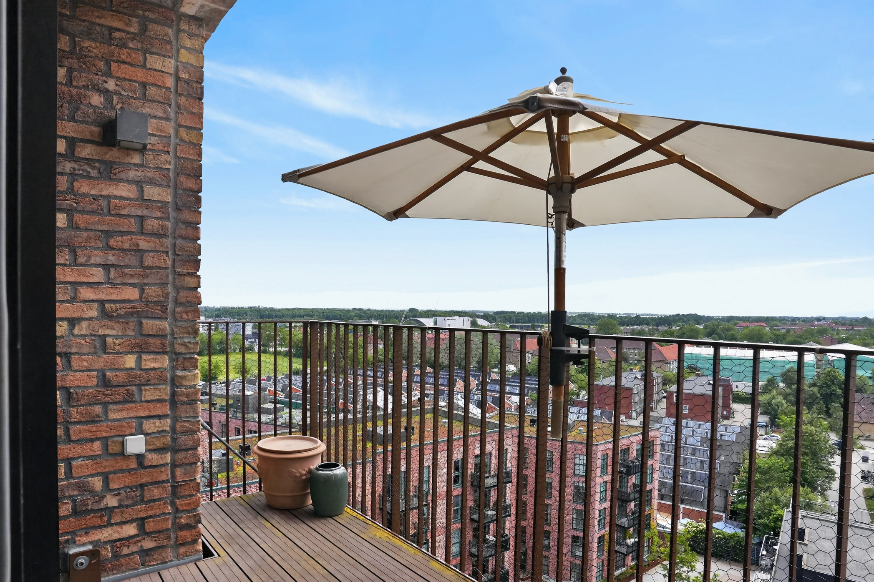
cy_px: 326
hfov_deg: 78.5
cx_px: 416
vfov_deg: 57.1
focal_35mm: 22
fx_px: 534
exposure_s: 1/1250
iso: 800
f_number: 8
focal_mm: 18
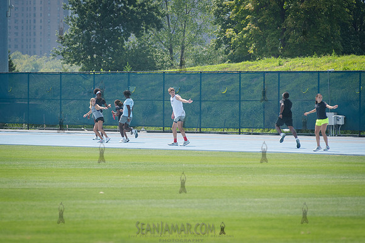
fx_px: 3047
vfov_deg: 4.6
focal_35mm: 300
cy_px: 125
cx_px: 137
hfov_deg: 6.9
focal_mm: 200
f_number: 4.5
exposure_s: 1/1250
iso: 250
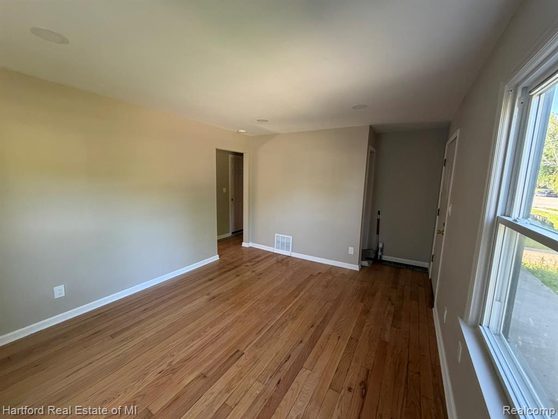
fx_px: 226
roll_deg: -1.2
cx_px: 279
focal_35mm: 14
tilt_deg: -7.8
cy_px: 210
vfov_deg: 85.7
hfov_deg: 102.1
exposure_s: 1/107
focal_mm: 2.22
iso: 320
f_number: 2.2
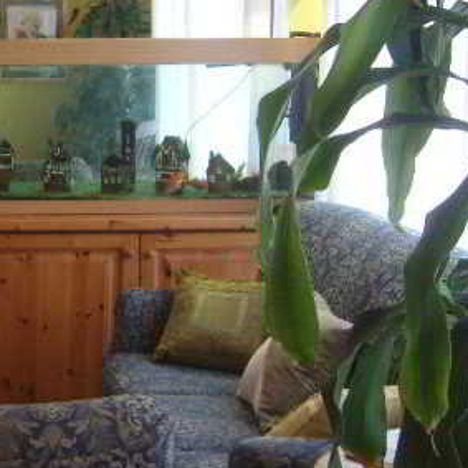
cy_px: 190
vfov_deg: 20.4
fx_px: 1300
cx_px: -189
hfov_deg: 18.5
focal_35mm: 85
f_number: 2.8
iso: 125
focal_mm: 7.3
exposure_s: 1/40
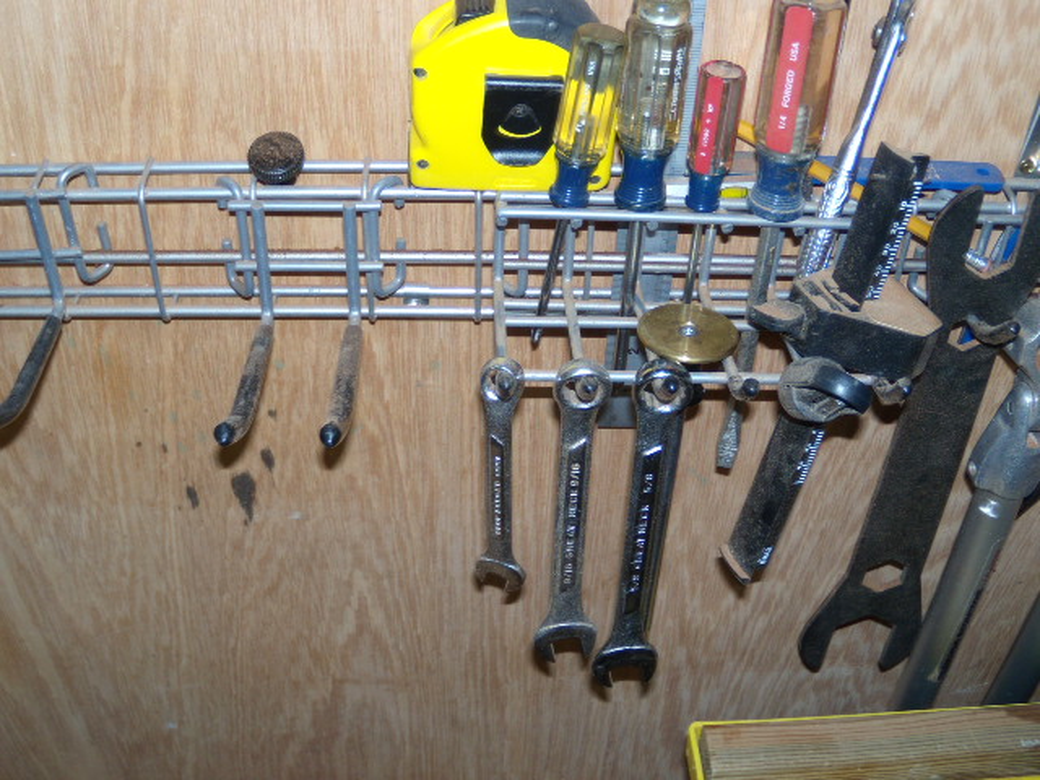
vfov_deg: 39.7
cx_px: 520
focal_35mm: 36
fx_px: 1082
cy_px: 390
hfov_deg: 51.4
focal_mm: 6.4
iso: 80
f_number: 3.6
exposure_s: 1/30
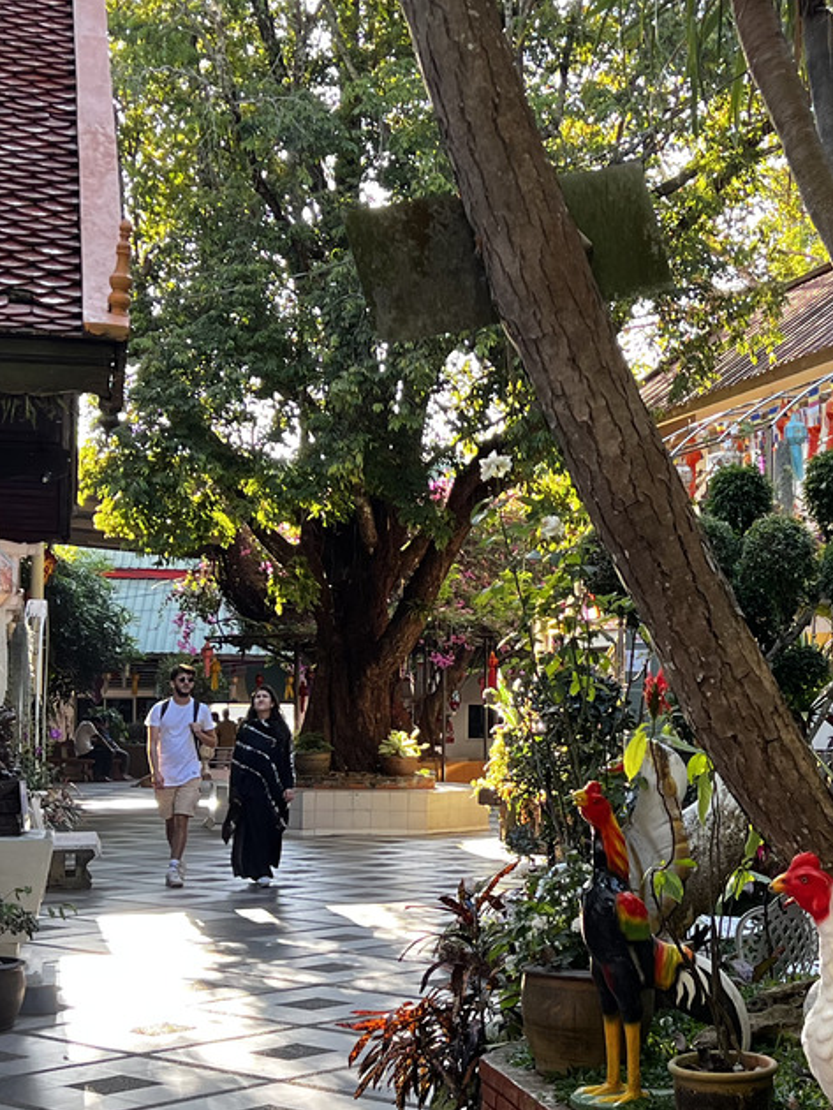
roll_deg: -0.2
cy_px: 677
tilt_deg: -0.9
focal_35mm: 66
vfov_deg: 29.3
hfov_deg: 22.1
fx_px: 2116
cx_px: 616
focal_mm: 5.7
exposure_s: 1/165
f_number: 1.5
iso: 50
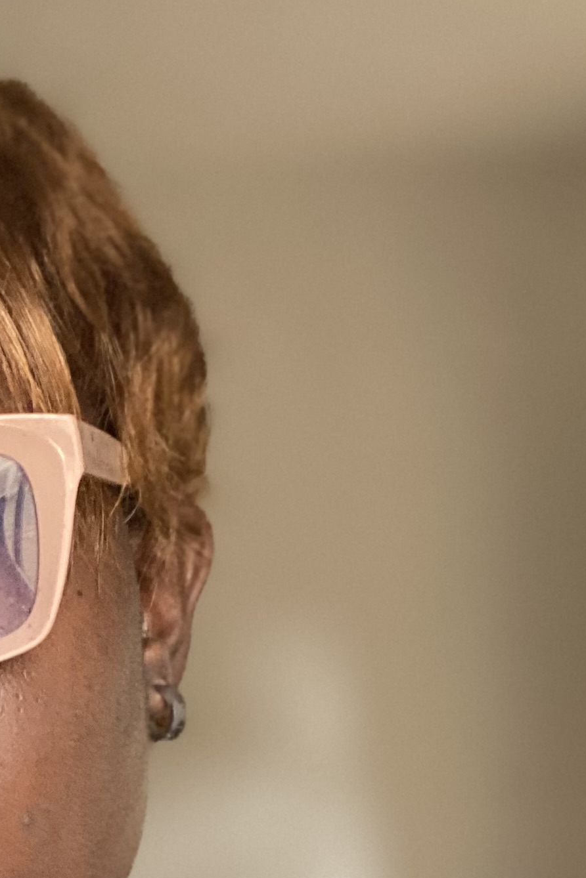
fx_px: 1758
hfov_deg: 18.2
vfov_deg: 26.6
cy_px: 871
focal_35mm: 72
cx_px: -65
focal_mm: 2.71
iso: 320
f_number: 2.2
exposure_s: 1/60
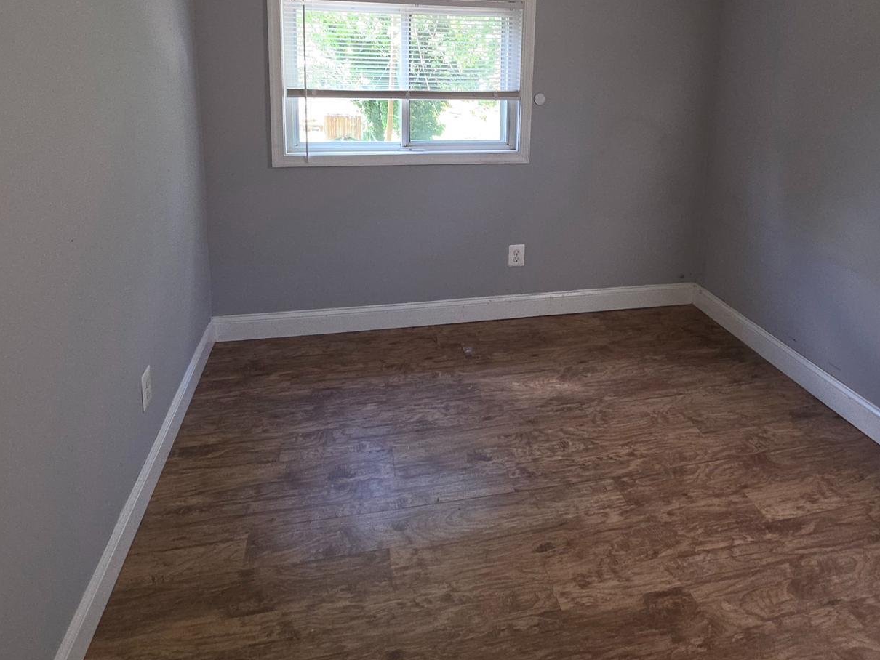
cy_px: 161
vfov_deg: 57.8
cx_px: 487
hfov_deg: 76.1
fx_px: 559
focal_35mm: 22
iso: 80
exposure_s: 1/60.2
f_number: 1.9
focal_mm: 2.2
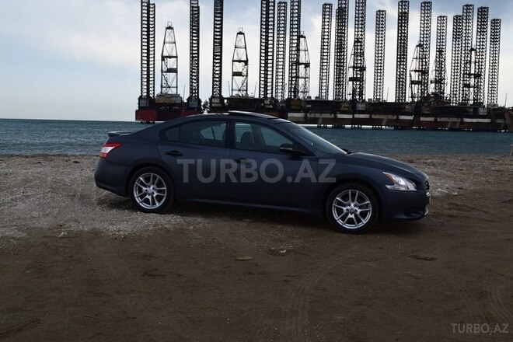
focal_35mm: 42
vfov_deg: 31.9
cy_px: 171
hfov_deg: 46.4
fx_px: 598
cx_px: 256
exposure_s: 1/125
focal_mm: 28
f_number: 9
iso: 400
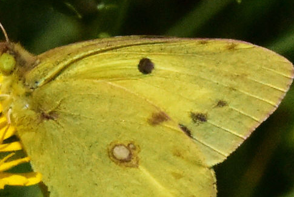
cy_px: 139
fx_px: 2541
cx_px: 101
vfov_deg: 4.4
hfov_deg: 6.6
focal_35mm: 311
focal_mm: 105
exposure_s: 1/4000
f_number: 25
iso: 4000
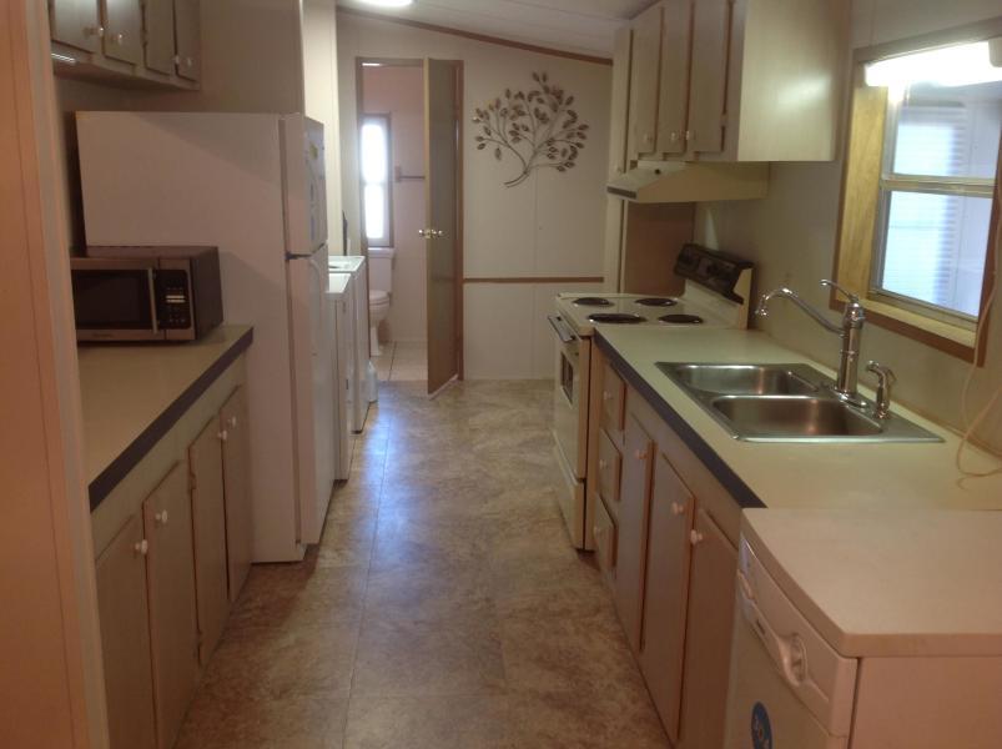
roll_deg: +0.2
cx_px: 501
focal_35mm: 35
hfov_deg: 52.7
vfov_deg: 40.6
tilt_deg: -13.7
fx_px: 1012
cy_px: 374
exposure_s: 1/15
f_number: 2.4
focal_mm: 4.28
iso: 64
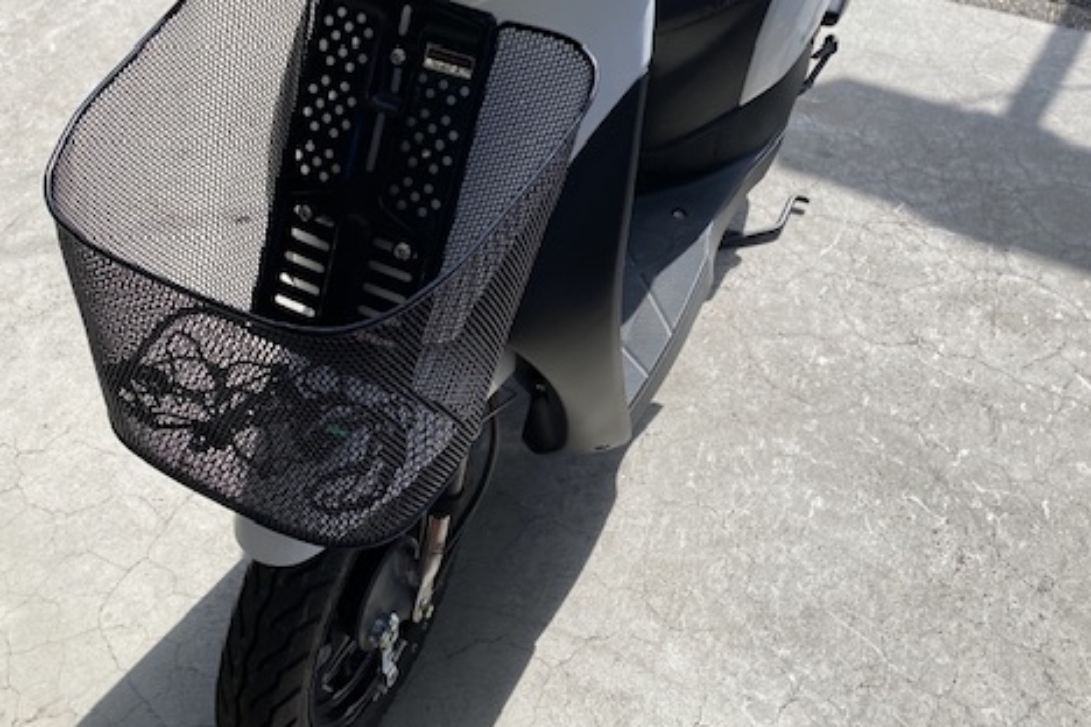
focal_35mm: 37
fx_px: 1121
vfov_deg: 34.8
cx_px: 543
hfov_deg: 51.9
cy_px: 140
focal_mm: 4.25
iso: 32
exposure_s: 1/2105
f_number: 1.8
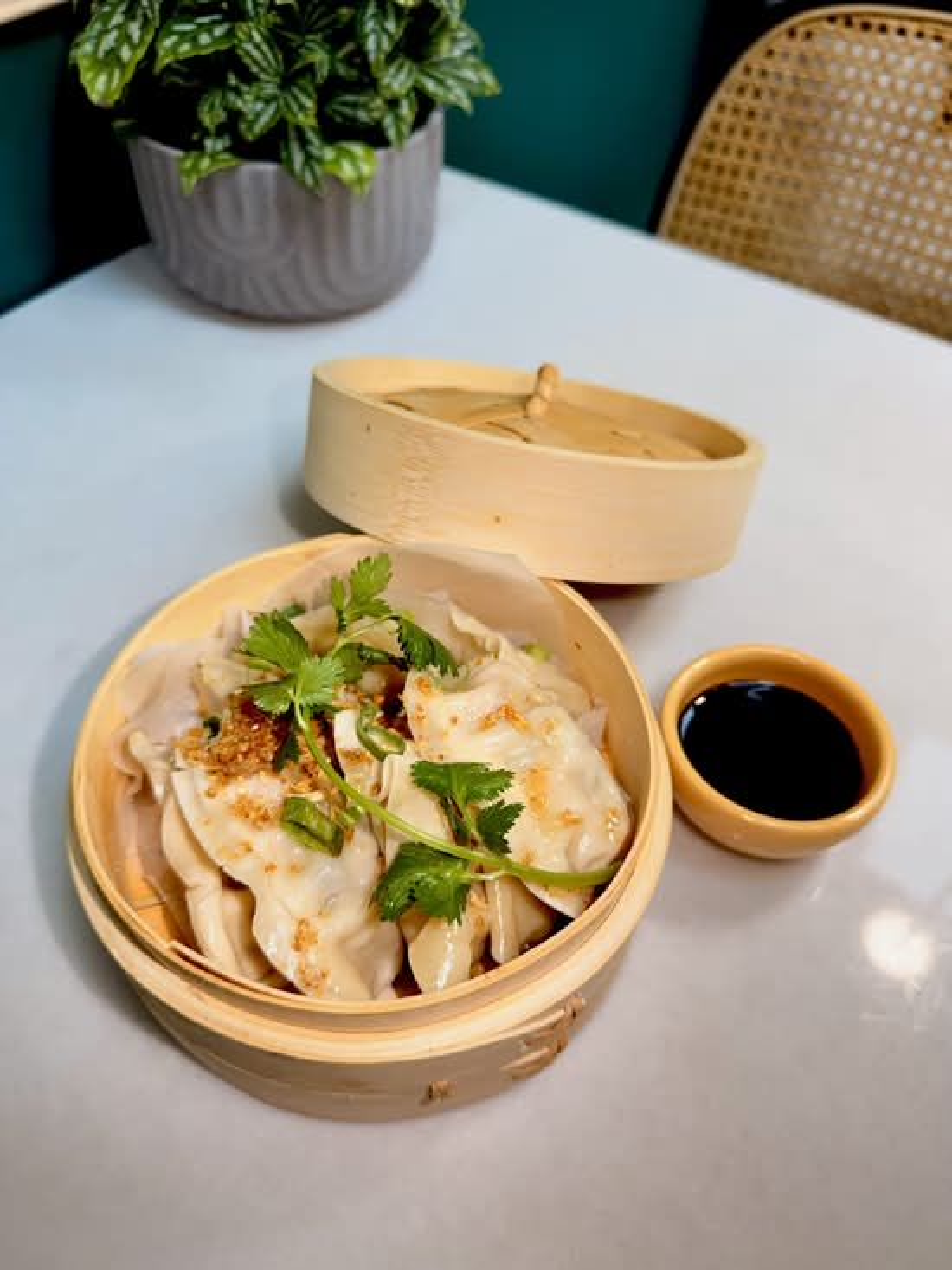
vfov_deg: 71.6
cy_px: 635
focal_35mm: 24
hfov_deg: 56.8
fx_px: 880
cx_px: 476
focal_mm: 6.76
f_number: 1.78
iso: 125
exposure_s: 1/120
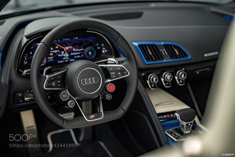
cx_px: 118
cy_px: 78
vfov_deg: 27.0
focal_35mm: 50
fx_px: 326
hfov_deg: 39.6
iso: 320
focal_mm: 50
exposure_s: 1/40
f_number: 2
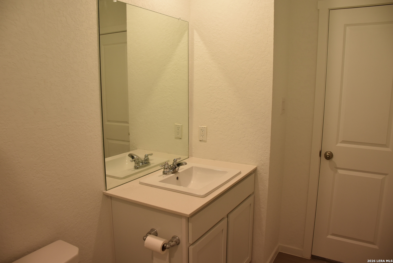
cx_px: 196
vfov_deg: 48.0
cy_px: 132
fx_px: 295
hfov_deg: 67.3
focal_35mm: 27
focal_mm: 18
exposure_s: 1/100
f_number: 5
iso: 400
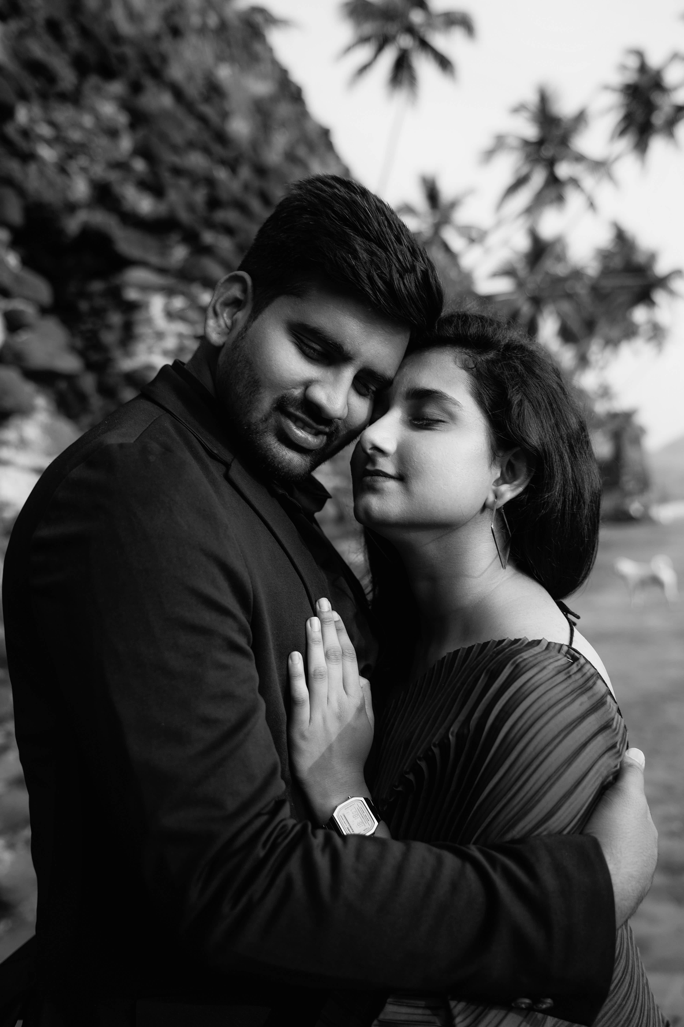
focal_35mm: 35
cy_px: 514
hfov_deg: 37.9
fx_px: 997
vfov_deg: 54.4
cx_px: 342
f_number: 2.8
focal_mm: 35
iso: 100
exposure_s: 1/250
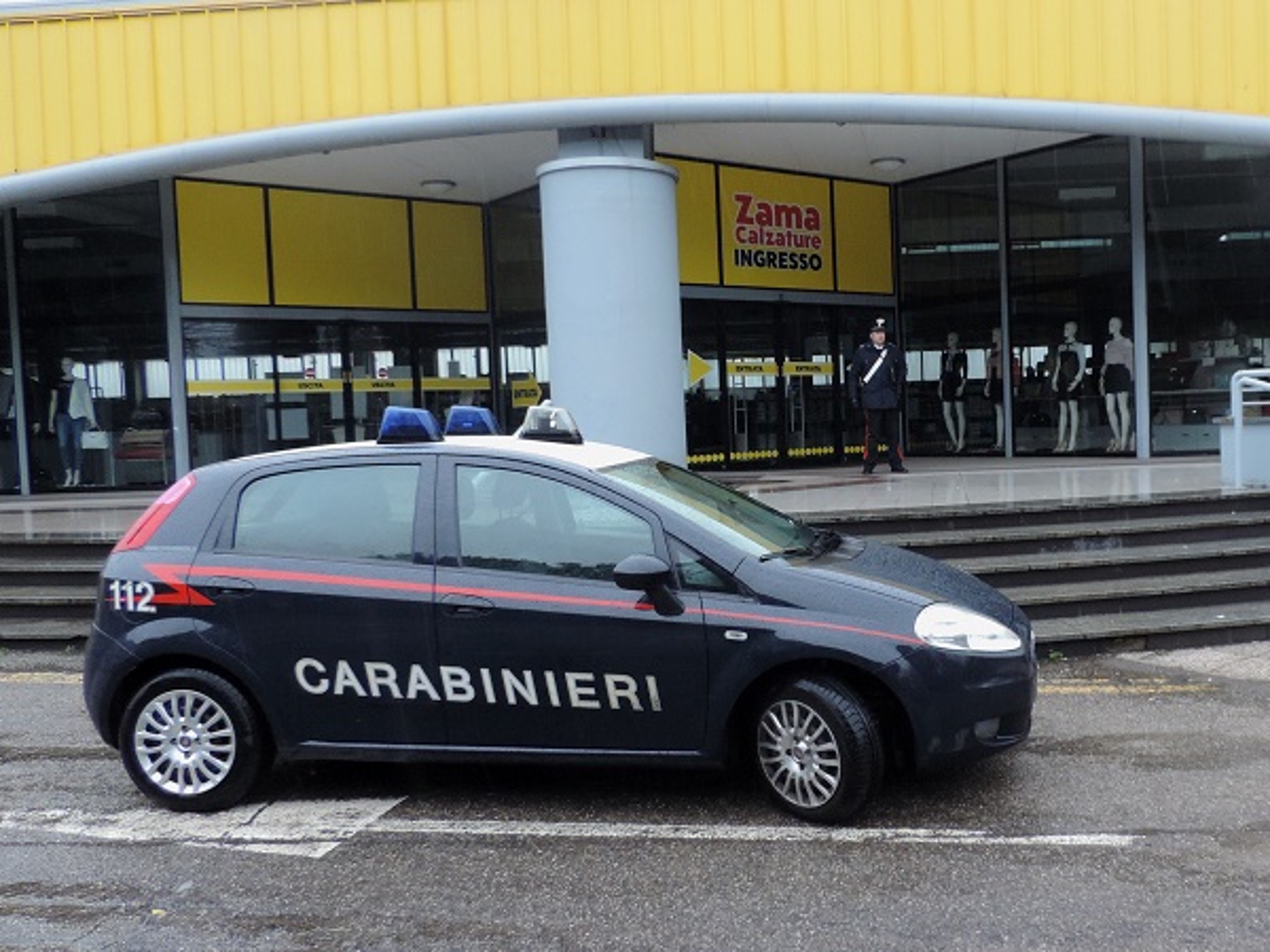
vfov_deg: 56.8
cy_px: 476
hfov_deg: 71.6
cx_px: 635
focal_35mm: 24
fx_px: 881
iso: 400
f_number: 3
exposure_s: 1/60
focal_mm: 4.3
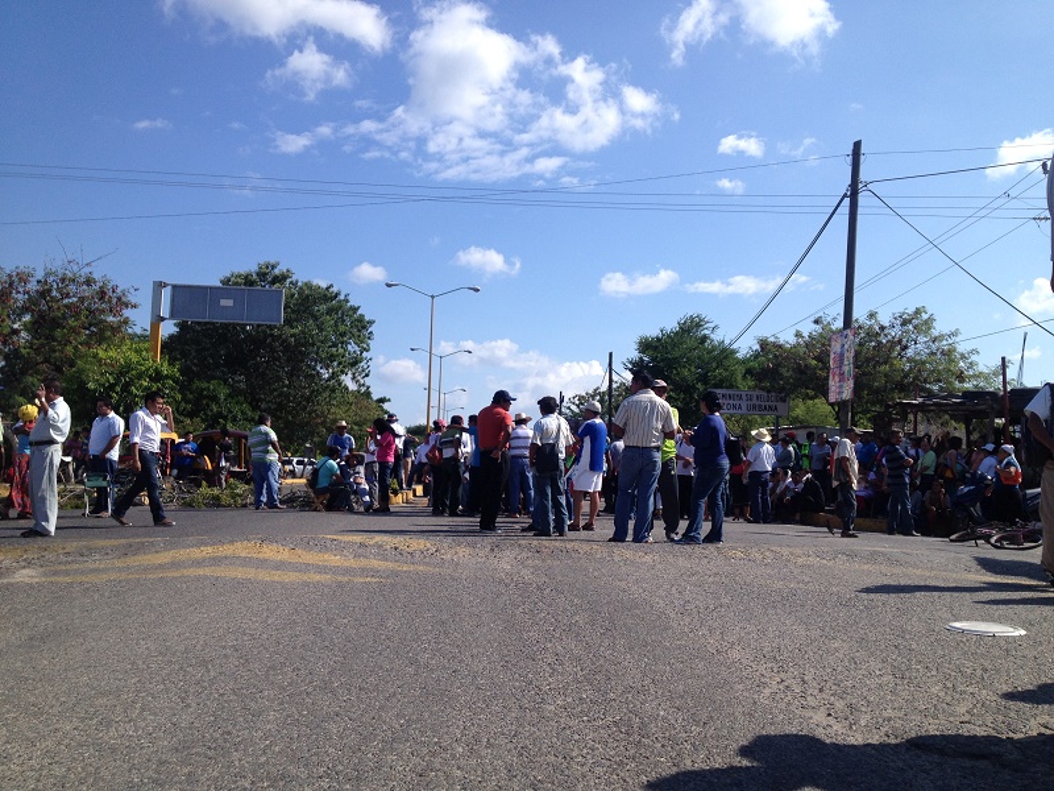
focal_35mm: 35
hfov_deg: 52.6
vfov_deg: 40.7
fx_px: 1066
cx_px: 527
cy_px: 396
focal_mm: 4.28
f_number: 2.4
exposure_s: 1/2045
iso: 50
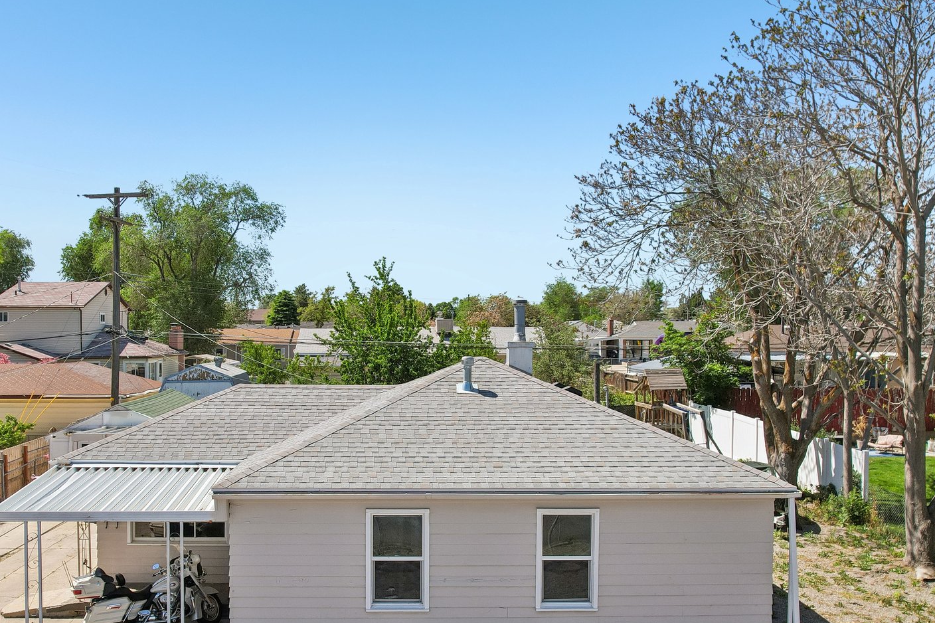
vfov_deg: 40.8
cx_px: 403
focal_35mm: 32
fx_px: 831
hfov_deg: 58.5
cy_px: 388
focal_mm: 8.4
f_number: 2.8
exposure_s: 1/60
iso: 100
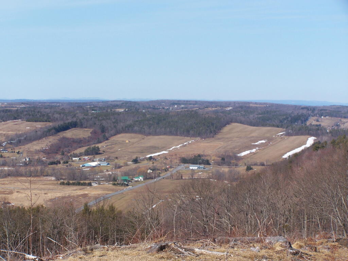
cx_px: 174
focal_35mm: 94
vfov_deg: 15.7
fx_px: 945
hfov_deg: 20.9
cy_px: 130
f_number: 4.5
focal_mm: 15.6
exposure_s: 1/800
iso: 80
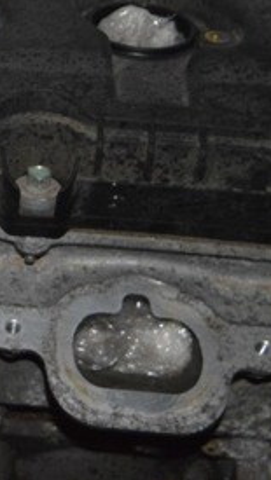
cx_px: -185
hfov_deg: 14.9
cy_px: 116
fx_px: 931
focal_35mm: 73
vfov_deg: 28.5
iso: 3200
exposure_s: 1/60
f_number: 3.8
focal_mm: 20
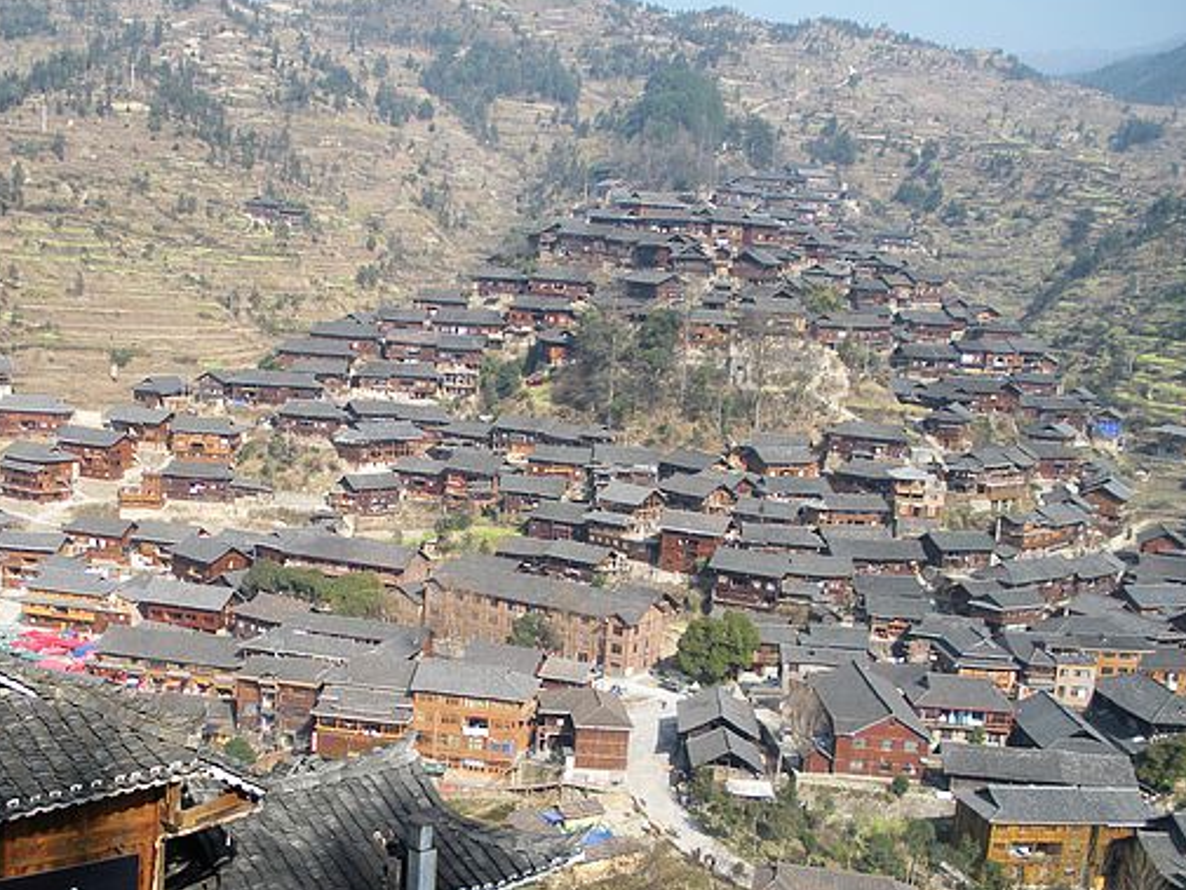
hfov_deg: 37.3
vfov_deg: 28.4
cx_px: 474
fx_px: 1748
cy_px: 605
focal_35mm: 51
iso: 64
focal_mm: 6.3
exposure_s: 1/338
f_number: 3.5
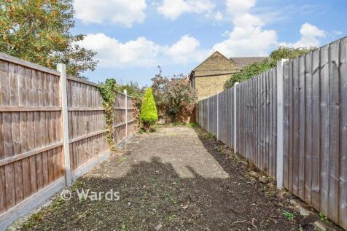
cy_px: 116
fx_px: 241
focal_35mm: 25
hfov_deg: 71.5
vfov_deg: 51.3
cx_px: 174
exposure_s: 1/500
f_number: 8
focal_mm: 17
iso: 320
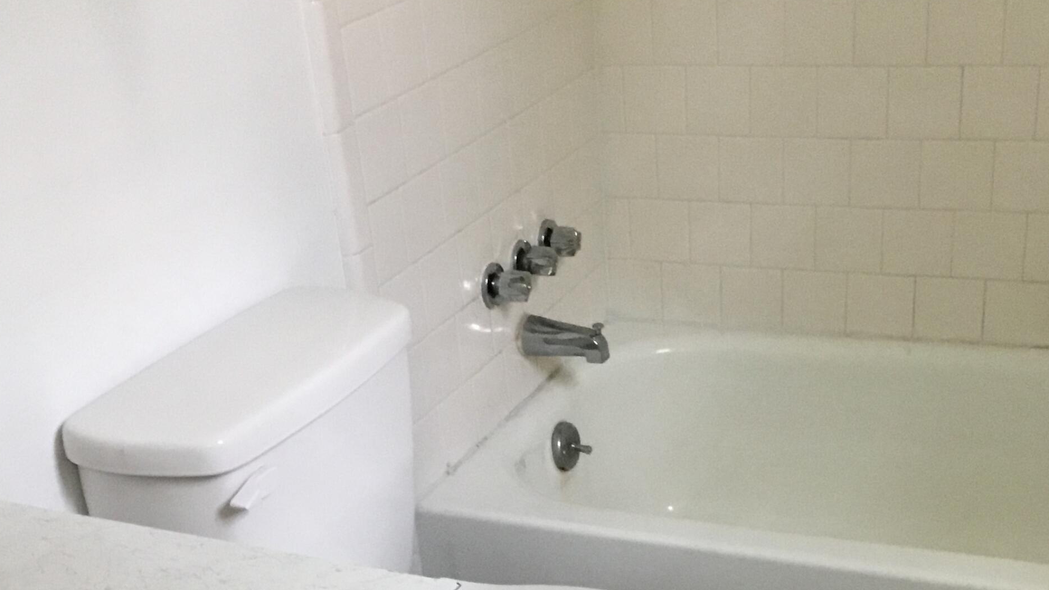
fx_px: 1502
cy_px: 577
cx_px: 500
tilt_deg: -26.7
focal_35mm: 54
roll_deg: +6.1
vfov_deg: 21.5
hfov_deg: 38.5
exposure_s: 1/30
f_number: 2.4
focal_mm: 3.3
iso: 160
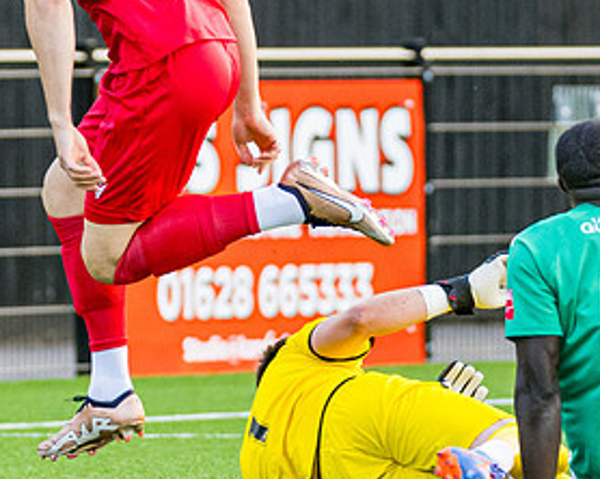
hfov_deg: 2.0
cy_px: 158
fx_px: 16787
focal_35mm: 946
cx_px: 192
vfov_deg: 1.6
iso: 1250
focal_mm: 210
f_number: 2.8
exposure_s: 1/800
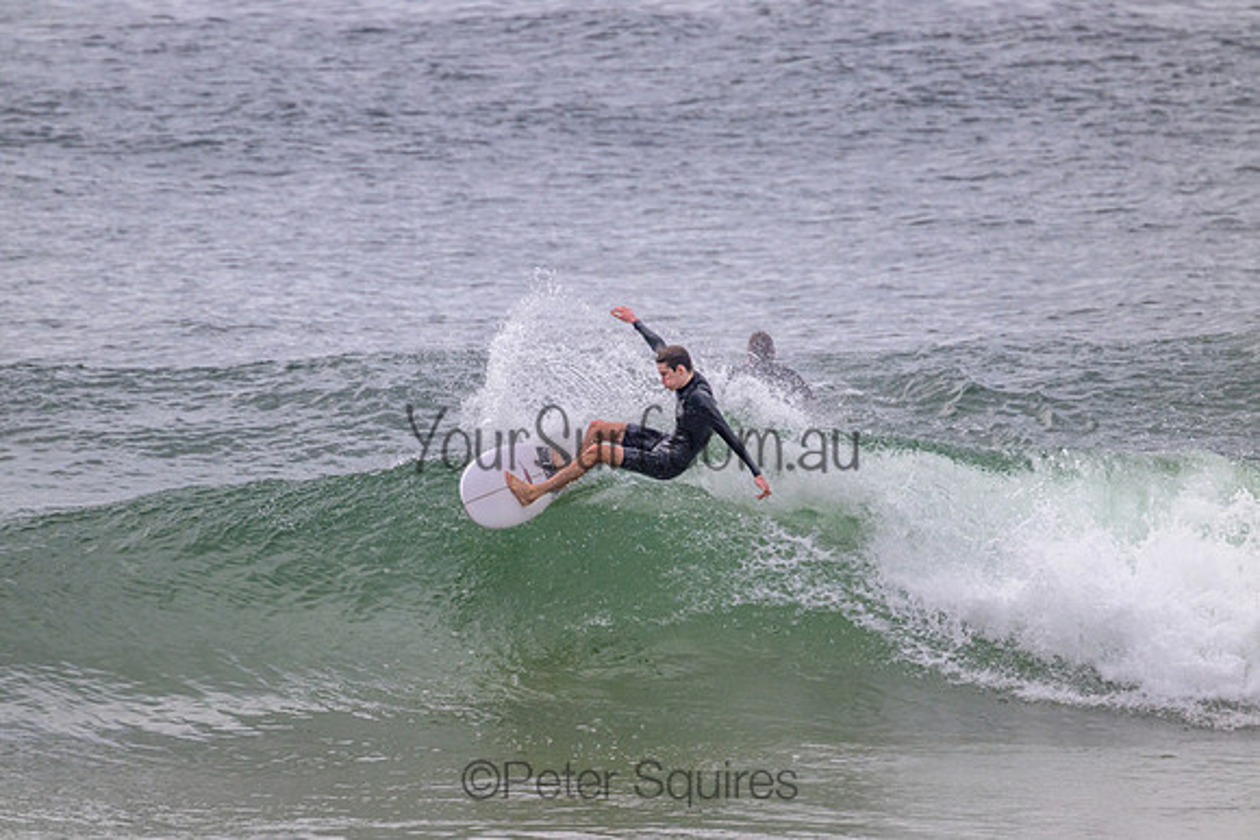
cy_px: 420
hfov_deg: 2.6
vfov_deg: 1.7
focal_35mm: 800
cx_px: 630
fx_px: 28005
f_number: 11
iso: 1600
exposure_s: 1/2000
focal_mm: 800
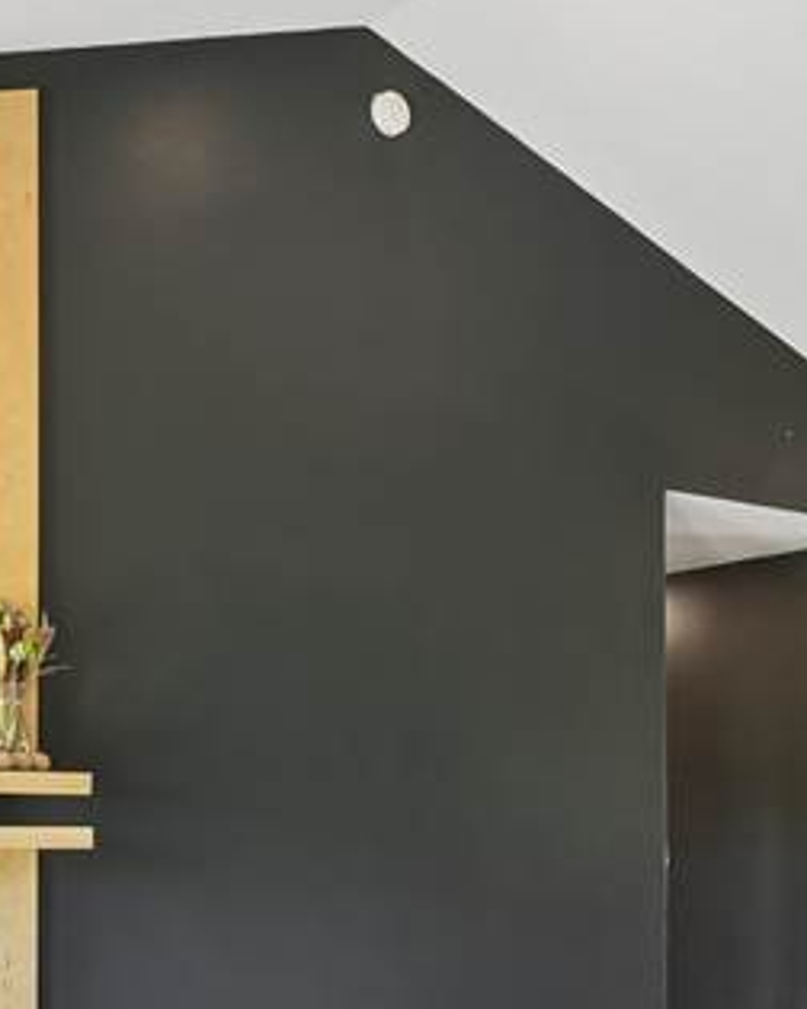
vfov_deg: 30.1
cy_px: 841
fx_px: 1821
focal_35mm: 61
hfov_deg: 25.0
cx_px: 410
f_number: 10
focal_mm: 16
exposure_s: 1/10
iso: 400
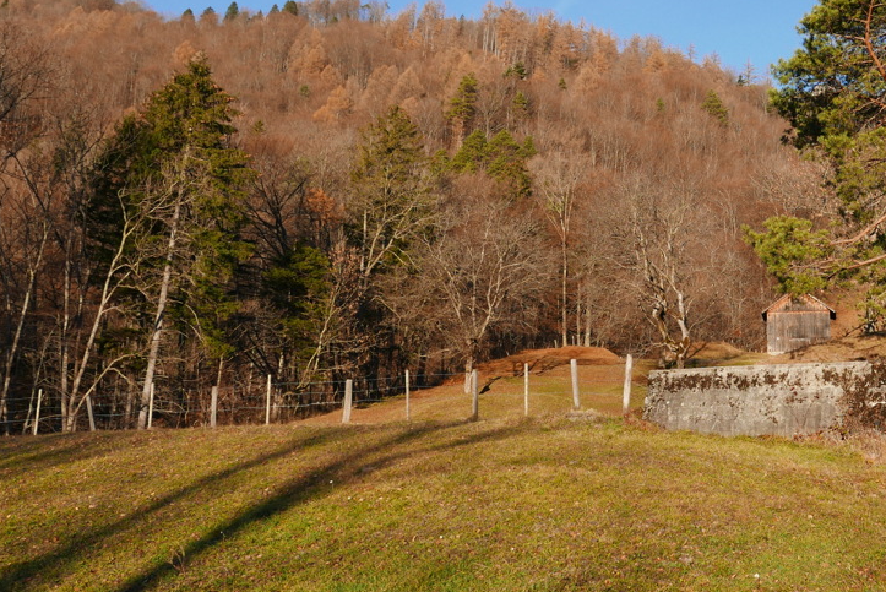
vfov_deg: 28.0
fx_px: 1182
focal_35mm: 48
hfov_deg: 39.2
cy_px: 210
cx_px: 729
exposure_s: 1/320
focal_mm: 13
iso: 200
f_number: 5.6
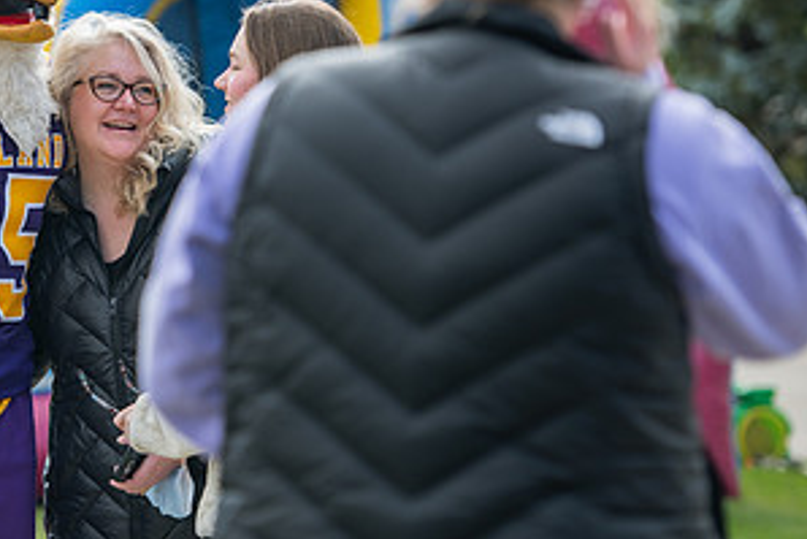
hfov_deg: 8.4
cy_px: 196
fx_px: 5450
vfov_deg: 5.7
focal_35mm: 243
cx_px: 38
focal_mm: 125
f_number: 3.5
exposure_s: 1/400
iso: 100
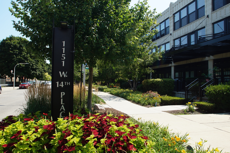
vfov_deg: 47.9
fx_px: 172
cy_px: 76
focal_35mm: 27
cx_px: 115
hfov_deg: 67.4
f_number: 7.1
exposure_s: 1/100
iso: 100
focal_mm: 18
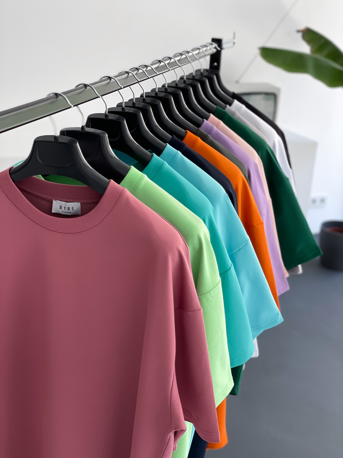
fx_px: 687
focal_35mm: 52
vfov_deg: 36.8
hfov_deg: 28.0
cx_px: 172
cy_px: 229
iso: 64
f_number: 2
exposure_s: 1/120
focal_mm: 6
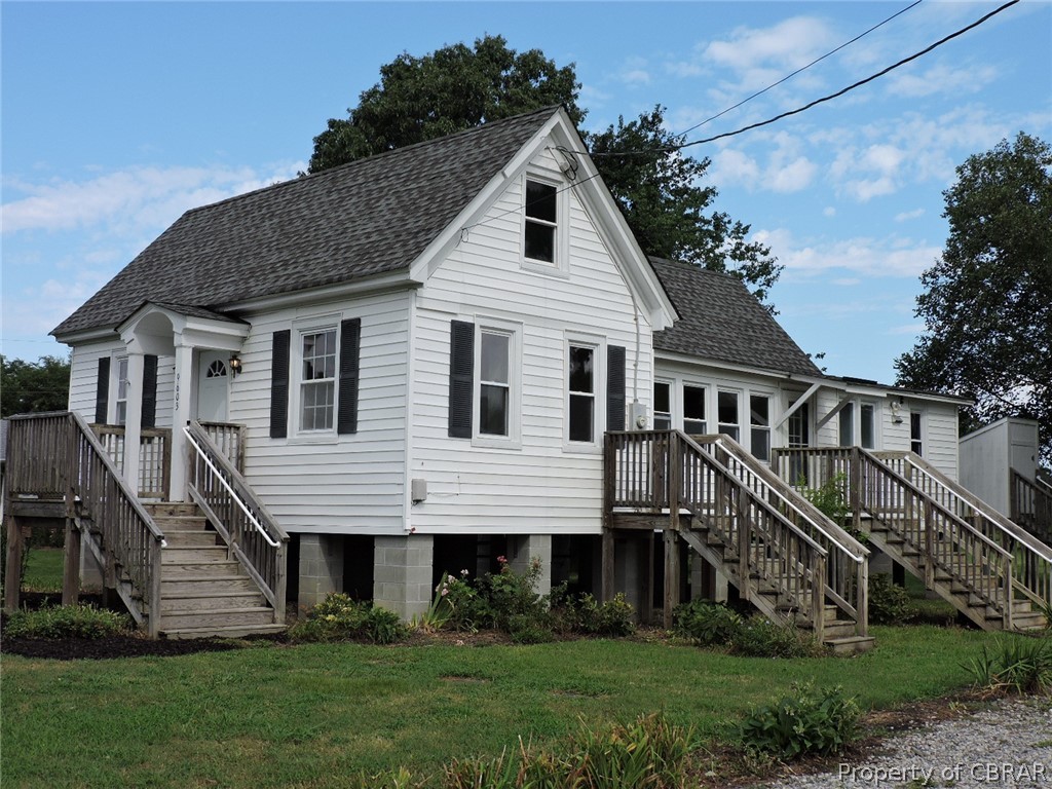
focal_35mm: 43
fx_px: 1307
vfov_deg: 33.6
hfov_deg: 43.9
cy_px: 394
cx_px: 526
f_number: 3.4
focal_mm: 7.7
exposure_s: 1/800
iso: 100
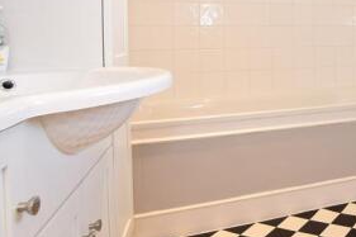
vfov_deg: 36.2
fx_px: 346
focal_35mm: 35
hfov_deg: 44.4
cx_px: 372
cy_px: 40
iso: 400
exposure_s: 1/6
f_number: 8
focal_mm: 10
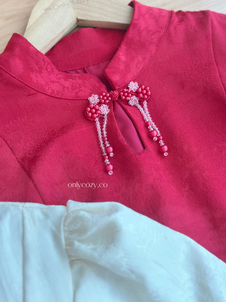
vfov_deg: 39.7
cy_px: 151
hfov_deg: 30.3
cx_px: 113
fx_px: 418
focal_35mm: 48
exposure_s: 1/62
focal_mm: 6.86
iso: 125
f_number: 1.78
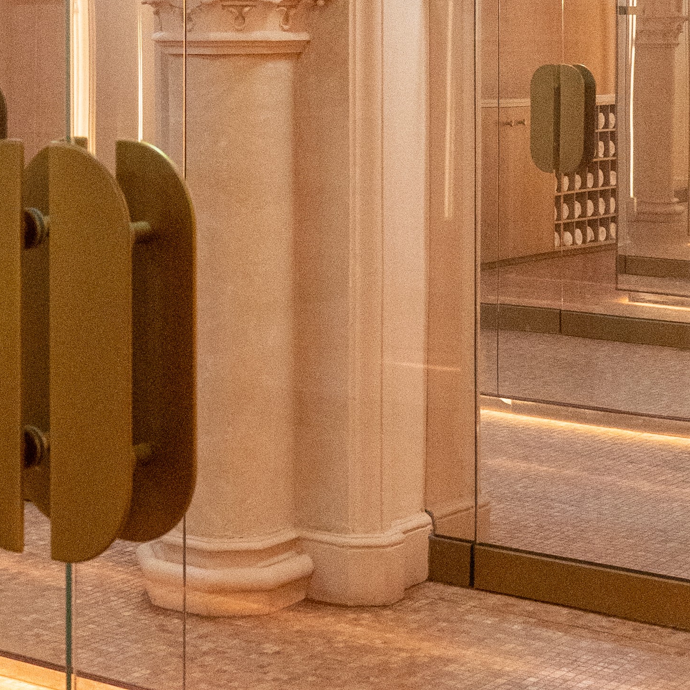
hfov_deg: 20.5
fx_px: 1894
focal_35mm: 84
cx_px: 194
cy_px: 101
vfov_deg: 20.3
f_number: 4
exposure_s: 1/80
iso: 3200
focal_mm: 24
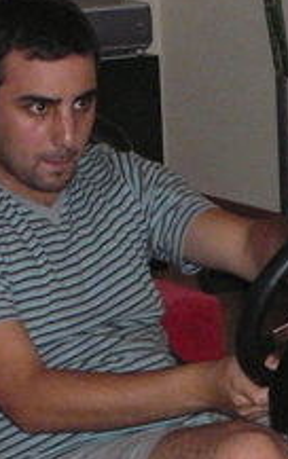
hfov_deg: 8.5
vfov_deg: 13.6
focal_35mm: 153
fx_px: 1918
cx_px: 318
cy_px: 360
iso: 400
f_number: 3.4
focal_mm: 7.3
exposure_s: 1/30
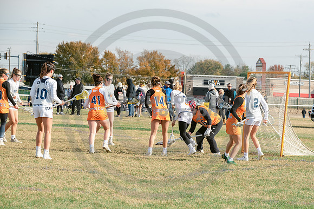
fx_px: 1427
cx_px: 197
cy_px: 131
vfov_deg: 8.4
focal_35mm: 164
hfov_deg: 12.6
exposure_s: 1/800
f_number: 7.1
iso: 250
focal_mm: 130
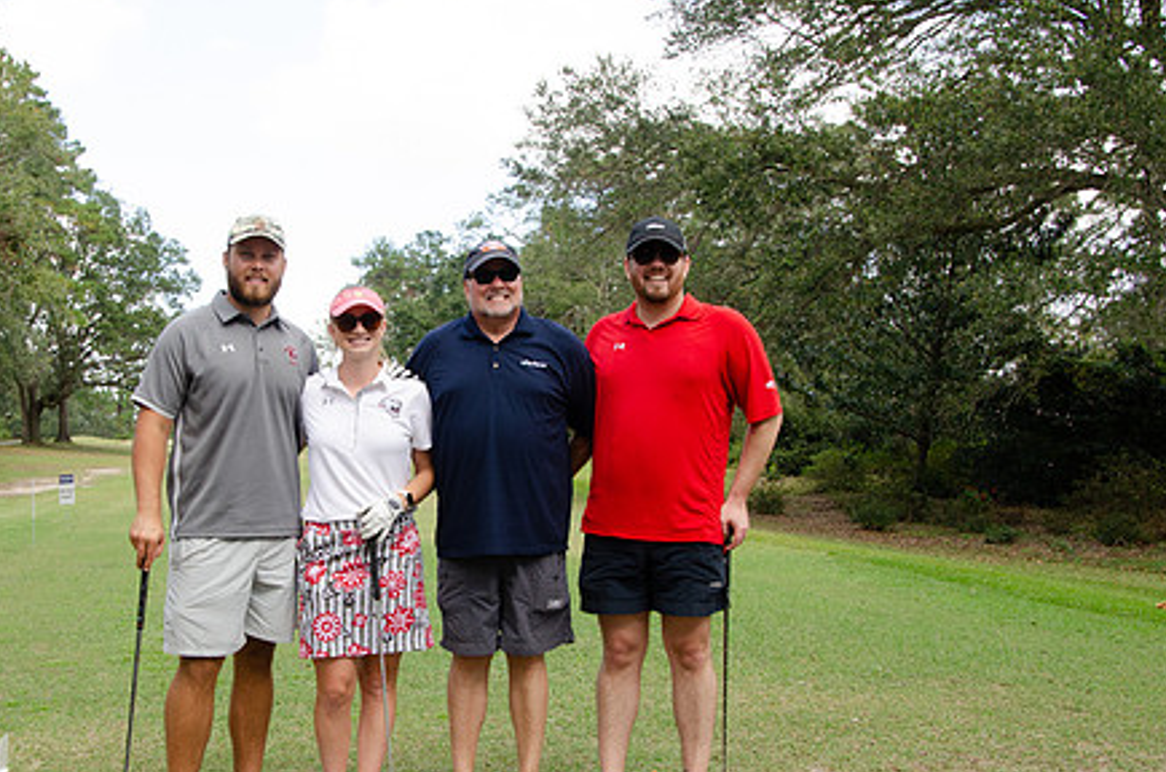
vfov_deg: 30.3
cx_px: 426
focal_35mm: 44
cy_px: 437
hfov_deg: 44.2
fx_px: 1422
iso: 400
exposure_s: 1/100
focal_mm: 22
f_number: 11
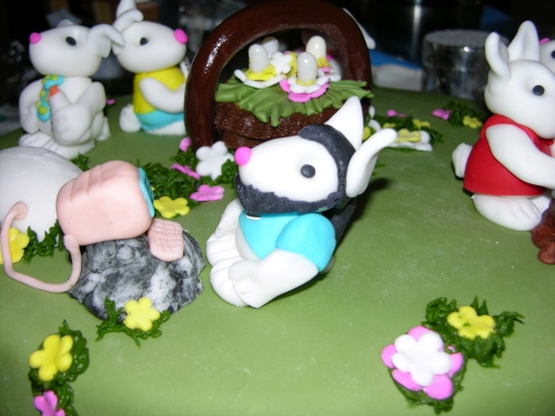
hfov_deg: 38.2
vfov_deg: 29.1
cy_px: 208
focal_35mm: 50
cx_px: 278
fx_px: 802
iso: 50
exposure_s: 1/60.1
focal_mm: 12.7
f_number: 3
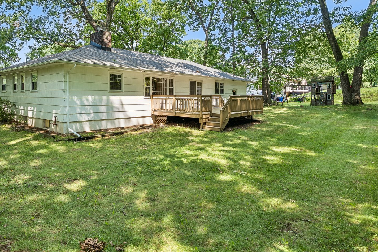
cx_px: 143
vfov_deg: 54.8
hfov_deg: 74.8
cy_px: 104
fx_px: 241
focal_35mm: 23
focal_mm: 16
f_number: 7.1
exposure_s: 1/30
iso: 100
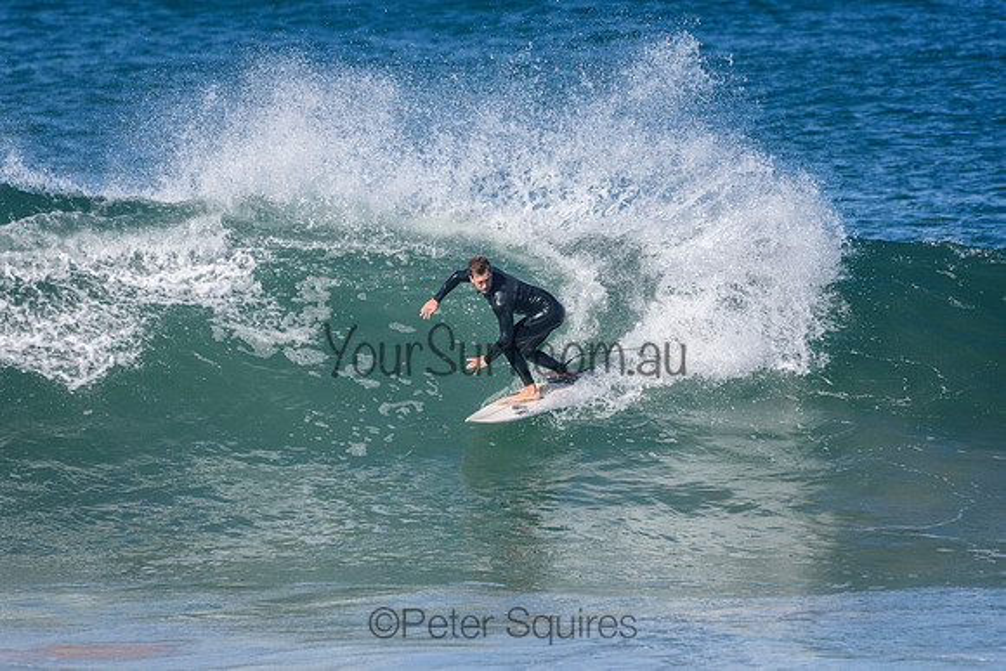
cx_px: 503
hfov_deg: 2.7
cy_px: 336
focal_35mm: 750
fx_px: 20965
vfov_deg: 1.8
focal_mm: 500
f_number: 5.6
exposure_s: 1/4000
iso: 640
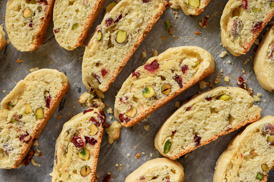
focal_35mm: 105
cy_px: 91
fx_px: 799
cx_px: 137
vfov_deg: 13.0
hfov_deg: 19.5
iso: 50
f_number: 8
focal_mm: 105
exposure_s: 1/160
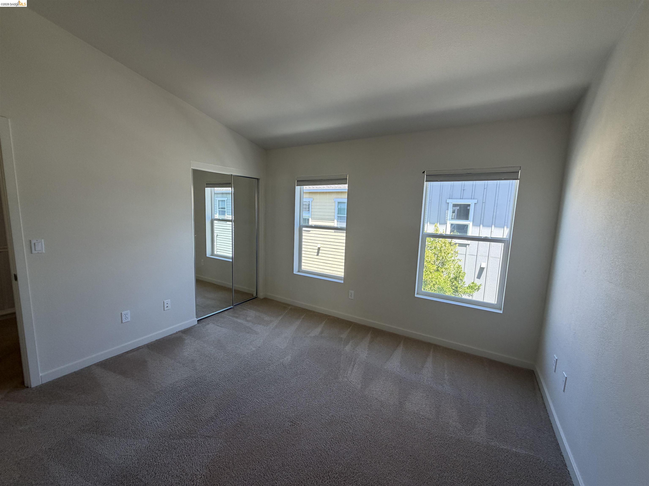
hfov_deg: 102.1
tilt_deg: -7.6
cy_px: 243
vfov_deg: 85.7
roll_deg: -1.8
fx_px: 262
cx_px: 324
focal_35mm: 14
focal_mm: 2.22
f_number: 2.2
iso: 125
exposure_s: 1/121
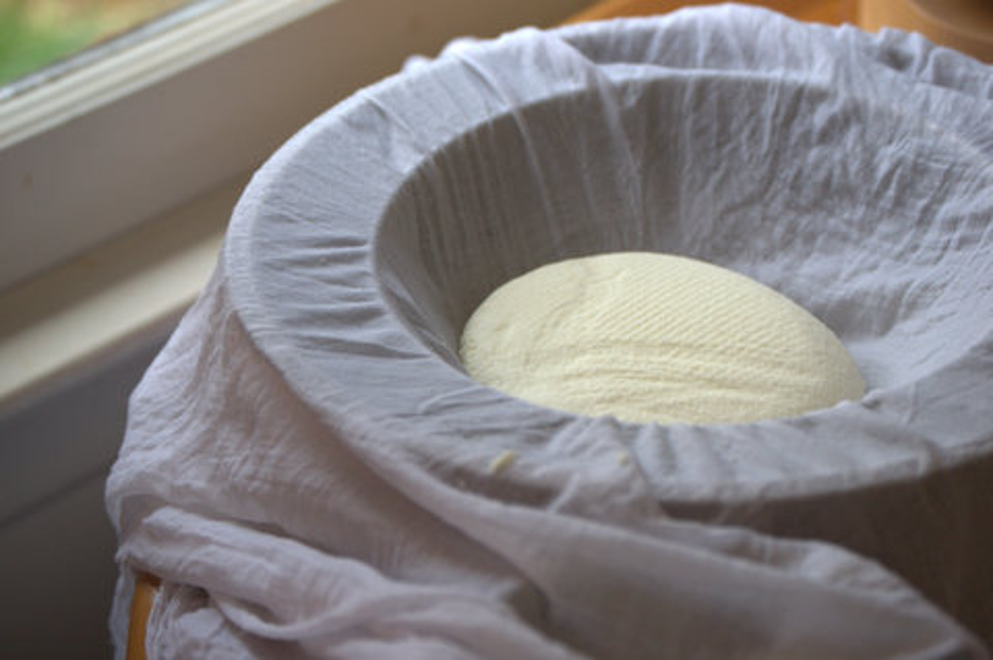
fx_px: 2480
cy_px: 330
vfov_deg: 15.2
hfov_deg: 22.6
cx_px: 496
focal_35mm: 90
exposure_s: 1/125
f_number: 4
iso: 720
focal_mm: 60
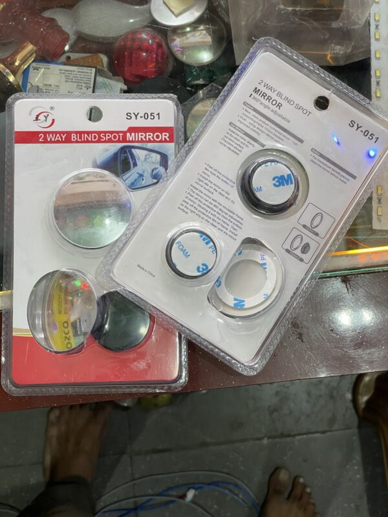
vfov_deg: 36.8
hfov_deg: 28.0
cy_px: 258
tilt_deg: -83.4
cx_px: 194
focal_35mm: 52
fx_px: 777
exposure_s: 1/100
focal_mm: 6
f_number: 2
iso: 160
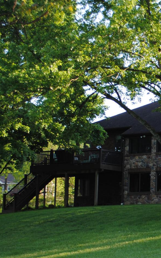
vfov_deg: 19.6
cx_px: 238
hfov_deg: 11.8
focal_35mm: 106
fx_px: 744
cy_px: 169
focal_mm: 32
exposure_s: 1/125
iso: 160
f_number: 4.8
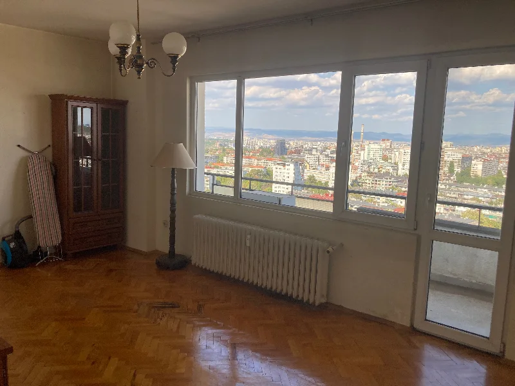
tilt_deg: -5.0
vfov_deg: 49.7
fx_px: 417
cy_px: 193
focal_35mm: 28
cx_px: 258
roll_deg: -2.0
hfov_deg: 63.4
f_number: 1.8
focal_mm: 3.99
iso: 20
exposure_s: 1/552
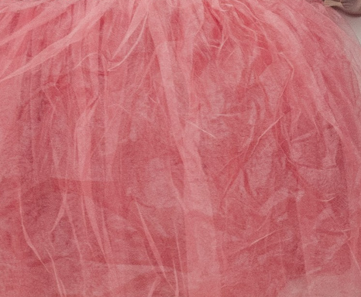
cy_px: 9
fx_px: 1654
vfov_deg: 10.2
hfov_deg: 10.9
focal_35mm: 153
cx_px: 820
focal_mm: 24
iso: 320
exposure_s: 1/160
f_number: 4
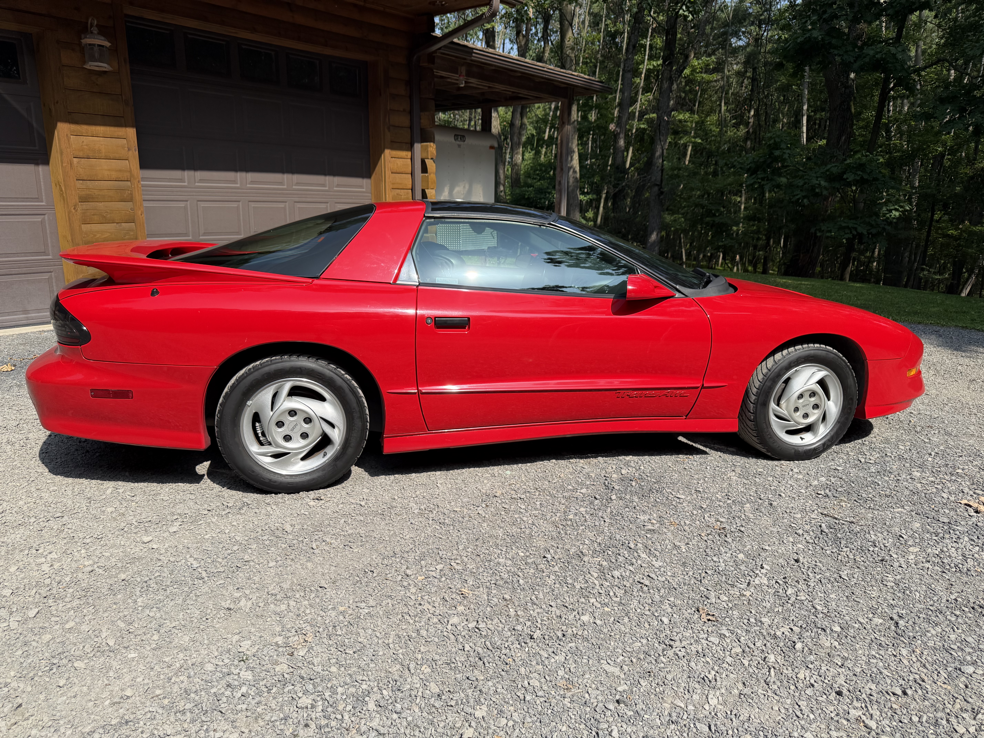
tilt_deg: -14.4
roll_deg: -0.9
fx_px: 682
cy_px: 369
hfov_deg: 71.6
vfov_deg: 56.8
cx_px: 492
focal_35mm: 24
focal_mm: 6.76
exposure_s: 1/2703
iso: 80
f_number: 1.78
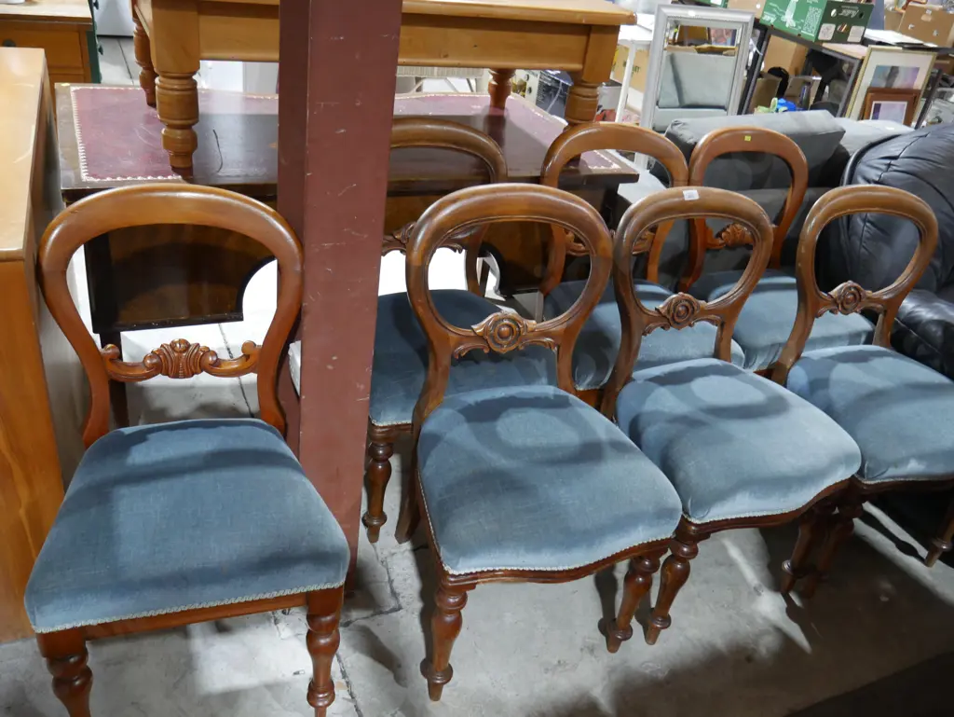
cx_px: 477
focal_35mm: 28
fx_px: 772
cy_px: 358
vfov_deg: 49.8
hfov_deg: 63.4
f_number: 3.5
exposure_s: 1/60
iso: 1000
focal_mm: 14
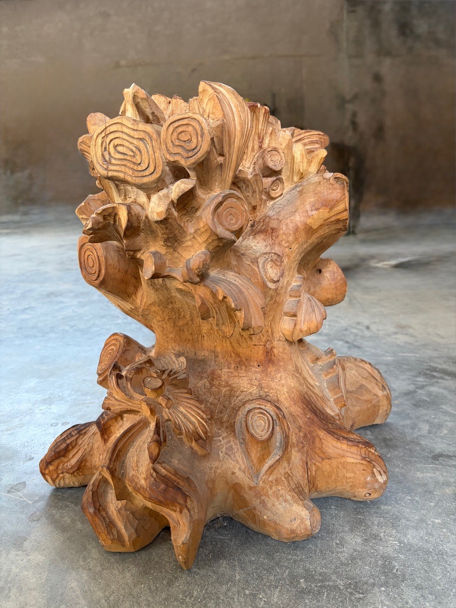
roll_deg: +0.5
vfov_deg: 67.3
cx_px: 228
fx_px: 457
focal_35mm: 26
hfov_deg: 53.1
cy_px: 304
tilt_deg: -13.1
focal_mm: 5.96
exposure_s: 1/102
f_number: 1.6
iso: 125
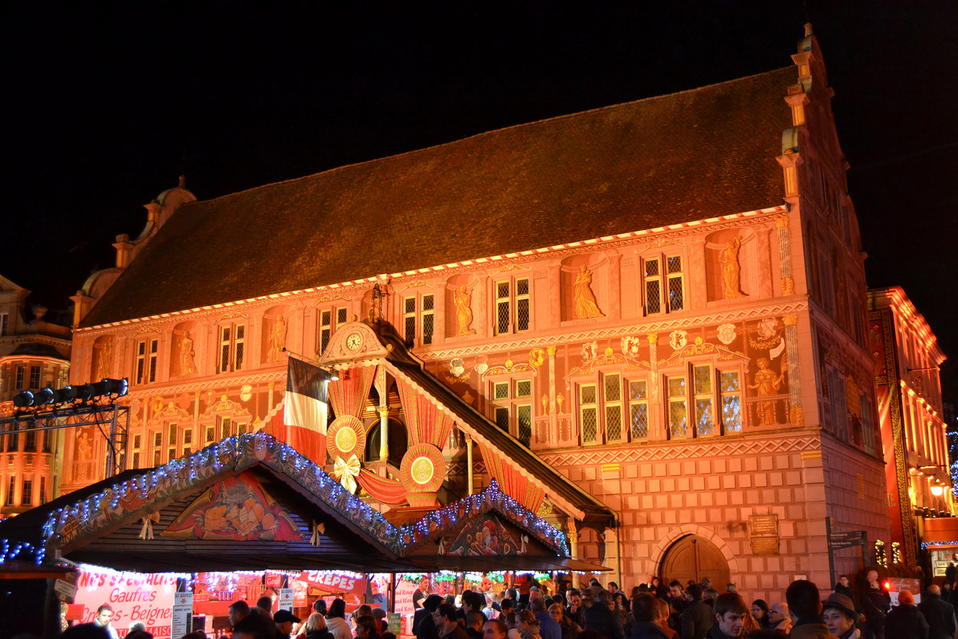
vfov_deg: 34.2
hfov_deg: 49.6
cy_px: 320
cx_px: 479
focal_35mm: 39
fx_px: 1038
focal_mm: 26
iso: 1600
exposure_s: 1/30
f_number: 4
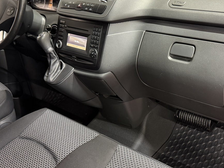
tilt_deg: -29.0
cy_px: 88
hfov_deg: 46.5
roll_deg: +6.1
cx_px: 136
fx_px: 259
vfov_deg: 36.0
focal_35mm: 40
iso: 500
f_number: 1.78
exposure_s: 1/60
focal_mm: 6.76
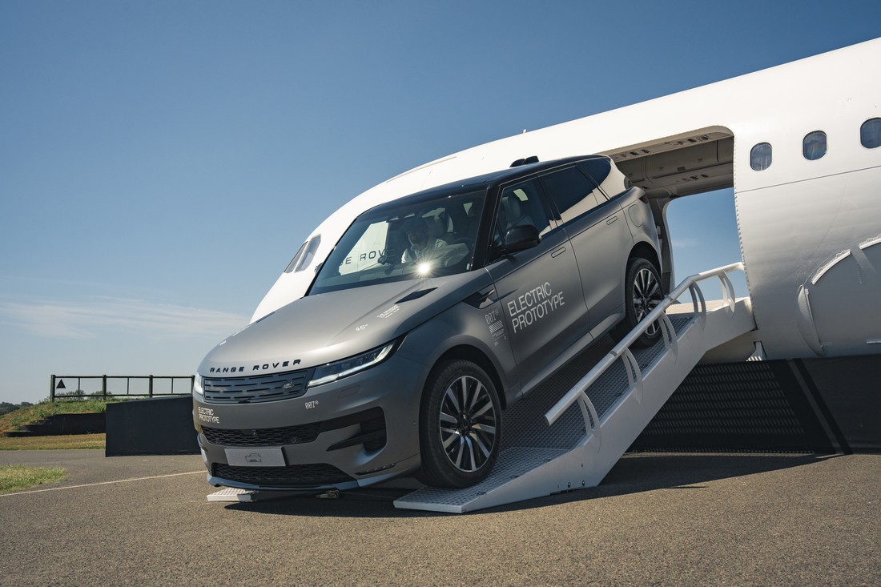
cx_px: 440
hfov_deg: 54.4
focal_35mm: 35
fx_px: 856
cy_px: 294
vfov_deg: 37.8
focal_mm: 35
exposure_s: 1/640
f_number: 8
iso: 250
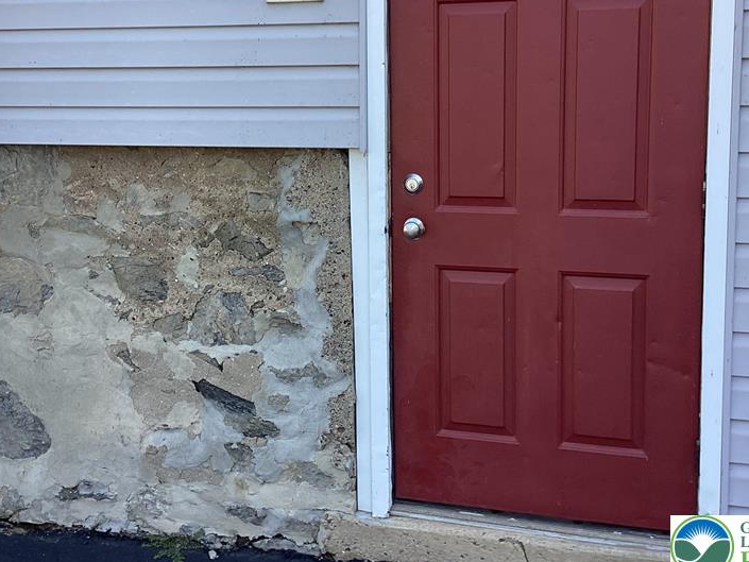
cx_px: 343
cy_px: 178
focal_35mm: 45
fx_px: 974
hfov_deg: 42.0
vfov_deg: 31.9
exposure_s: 1/190
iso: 25
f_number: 2.4
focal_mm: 3.3
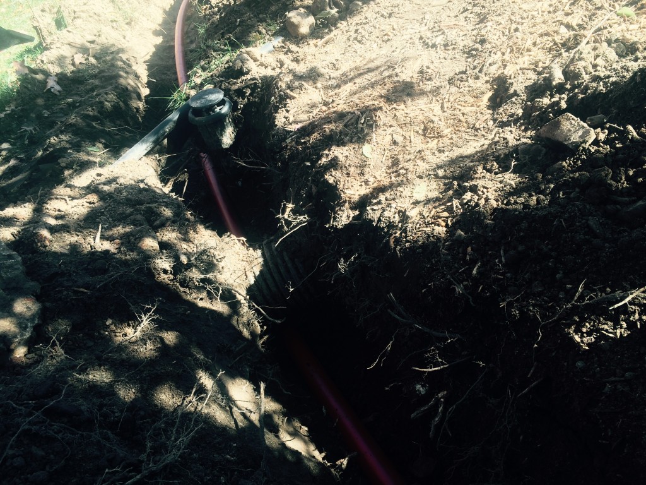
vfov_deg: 48.2
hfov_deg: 61.7
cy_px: 242
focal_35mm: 29
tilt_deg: -38.2
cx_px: 323
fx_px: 541
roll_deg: +19.3
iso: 32
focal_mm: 4.15
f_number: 2.2
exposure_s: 1/167
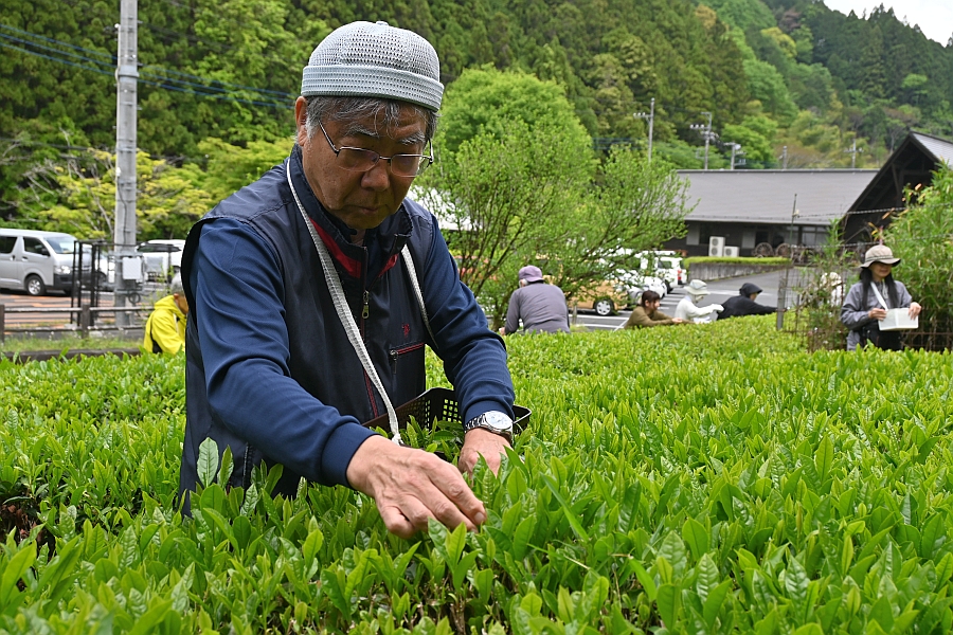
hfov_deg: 52.2
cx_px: 476
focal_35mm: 37
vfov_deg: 36.2
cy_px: 318
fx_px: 973
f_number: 5.6
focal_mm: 24.5
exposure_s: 1/250
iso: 100
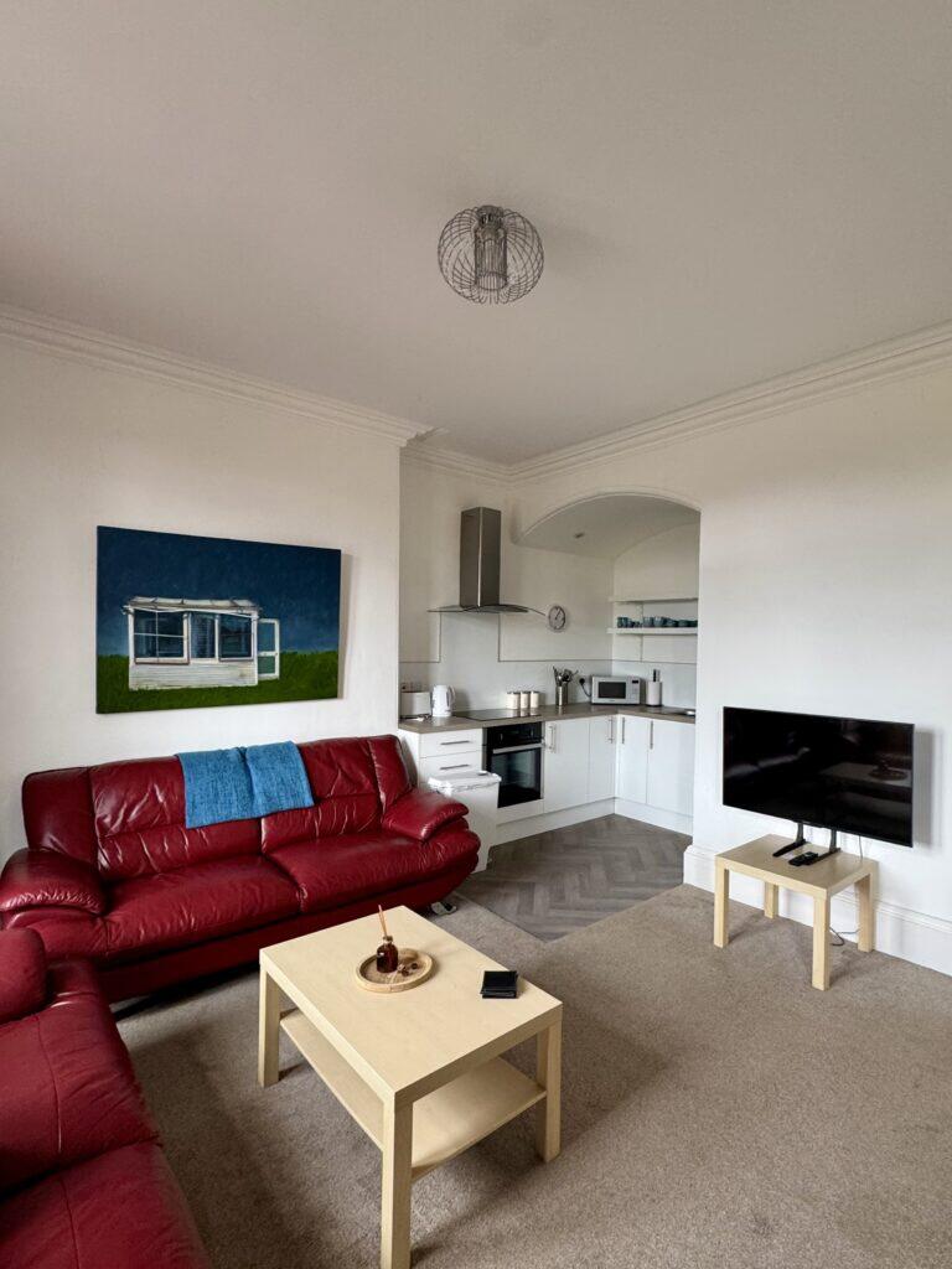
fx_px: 513
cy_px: 634
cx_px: 476
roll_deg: -1.7
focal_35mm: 14
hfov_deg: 85.7
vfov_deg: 102.1
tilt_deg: +0.5
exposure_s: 1/99
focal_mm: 2.22
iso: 200
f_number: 2.2
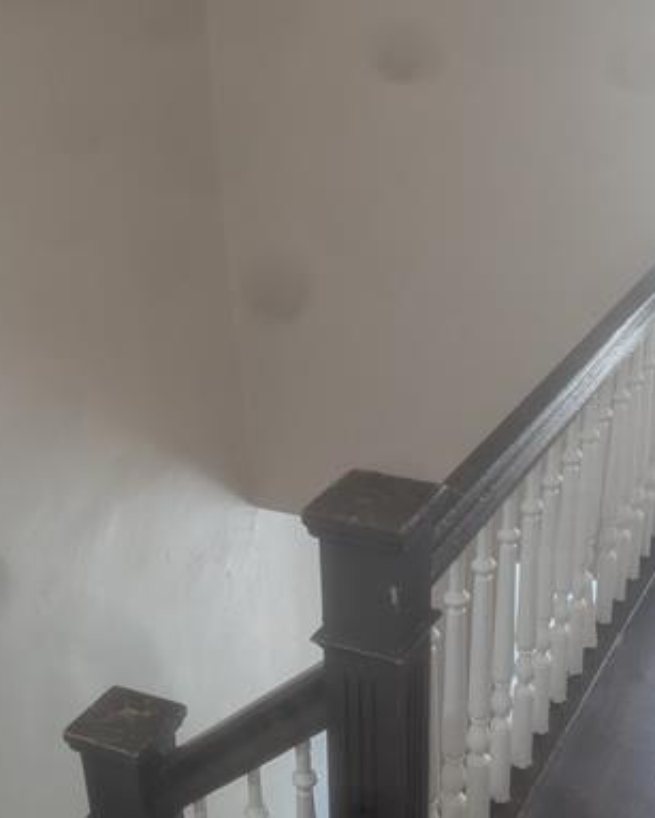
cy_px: 547
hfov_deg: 32.1
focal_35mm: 47
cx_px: 363
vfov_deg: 39.0
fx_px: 1138
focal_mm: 6.81
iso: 62
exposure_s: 1/56.9
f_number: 1.85
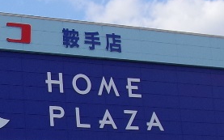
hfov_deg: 18.0
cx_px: -91
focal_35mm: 106
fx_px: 647
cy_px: 118
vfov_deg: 12.3
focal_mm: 10
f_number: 7.1
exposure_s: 1/400
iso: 200
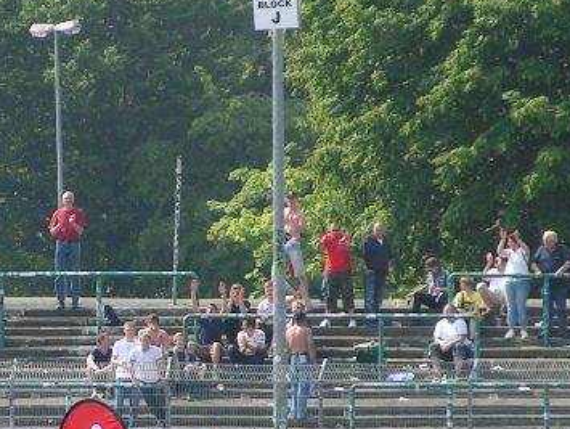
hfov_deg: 3.6
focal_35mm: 556
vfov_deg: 2.7
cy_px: 202
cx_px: 90
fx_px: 9165
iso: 50
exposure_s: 1/400
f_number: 4.5
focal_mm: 37.8
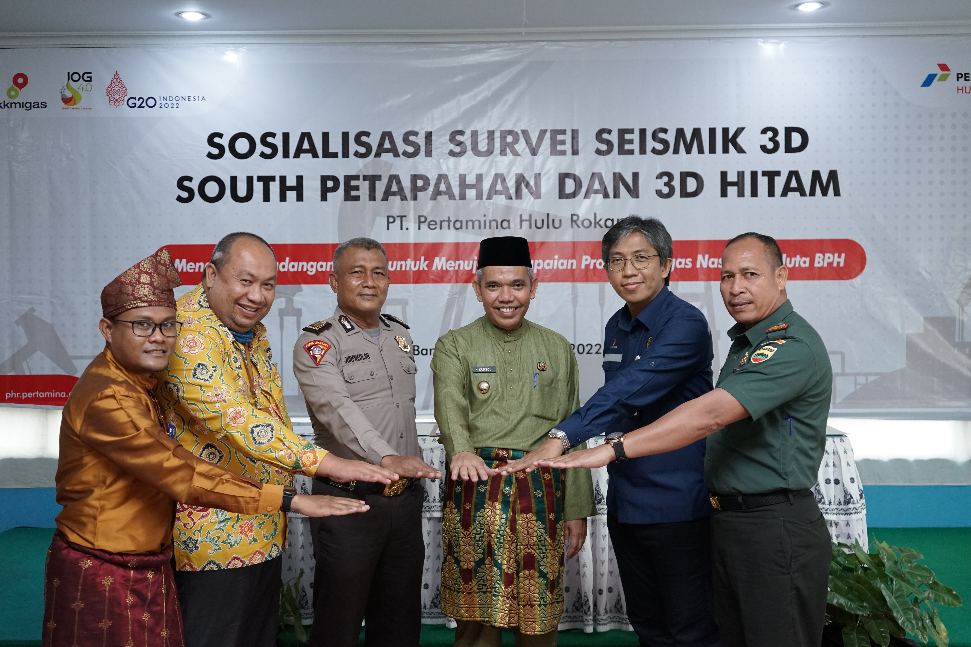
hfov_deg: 51.9
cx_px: 486
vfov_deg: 35.9
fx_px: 998
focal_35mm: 37
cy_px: 324
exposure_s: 1/160
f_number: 4
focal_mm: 37
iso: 2500
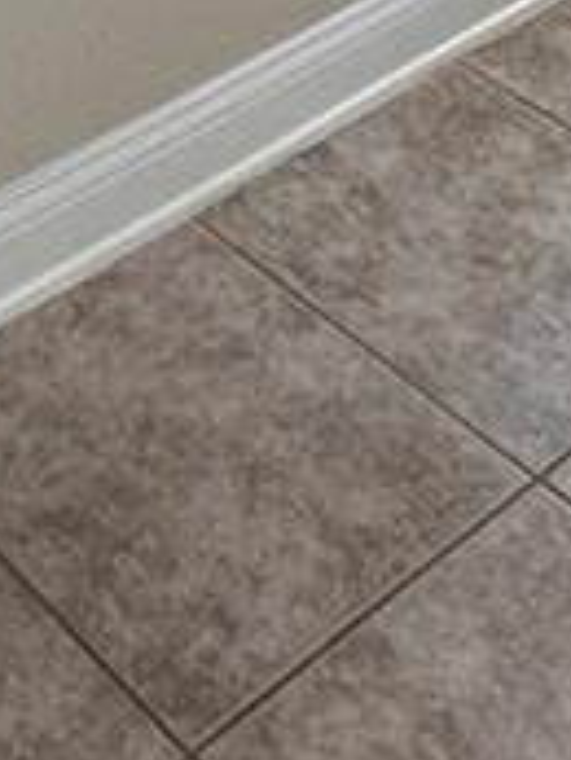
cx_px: -123
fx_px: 2131
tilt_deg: -8.1
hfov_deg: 14.7
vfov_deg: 14.9
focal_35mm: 97
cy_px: -918
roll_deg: +0.0
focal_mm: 2.22
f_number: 2.2
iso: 160
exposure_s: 1/120
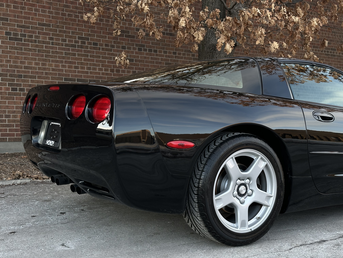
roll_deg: -1.2
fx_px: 476
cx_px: 172
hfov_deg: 39.7
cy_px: 129
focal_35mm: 48
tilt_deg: -3.3
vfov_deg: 30.3
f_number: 1.78
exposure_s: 1/254
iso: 64
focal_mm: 6.86
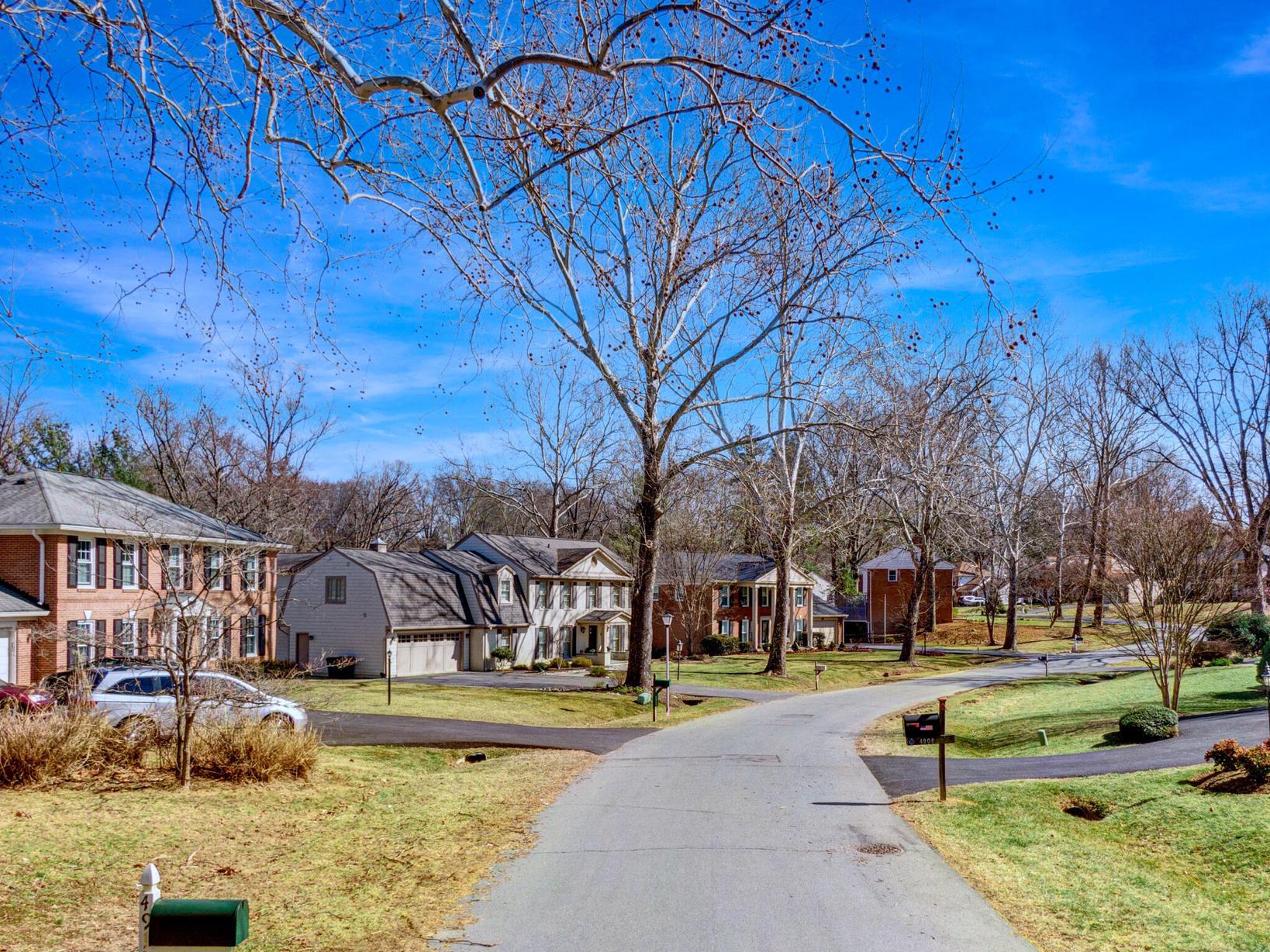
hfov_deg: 59.6
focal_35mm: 30
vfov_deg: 46.5
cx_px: 745
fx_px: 1100
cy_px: 582
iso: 100
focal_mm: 4.4
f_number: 2.8
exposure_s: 1/1000
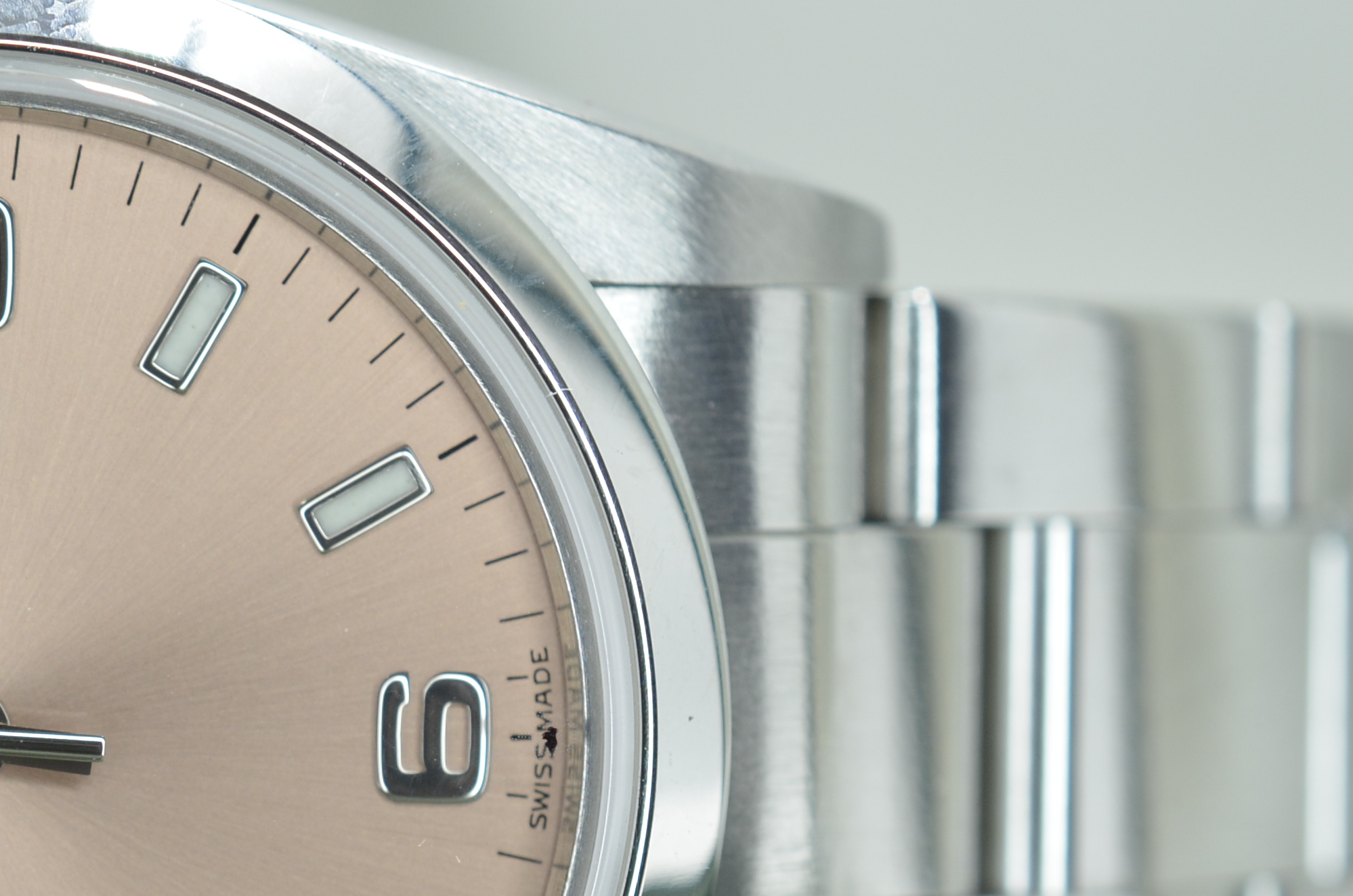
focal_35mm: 148
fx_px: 5550
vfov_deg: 9.2
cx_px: -83
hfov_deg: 13.6
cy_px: 691
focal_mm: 40
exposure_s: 1/50
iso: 200
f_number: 8
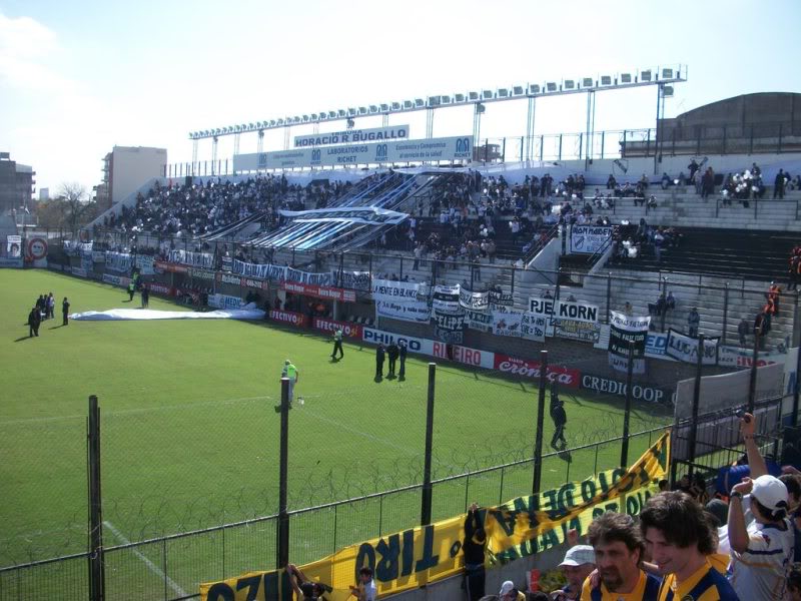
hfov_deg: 52.6
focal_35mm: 35
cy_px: 300
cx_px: 400
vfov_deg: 40.7
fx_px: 810
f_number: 3.1
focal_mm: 6.3
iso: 80
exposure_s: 1/1000
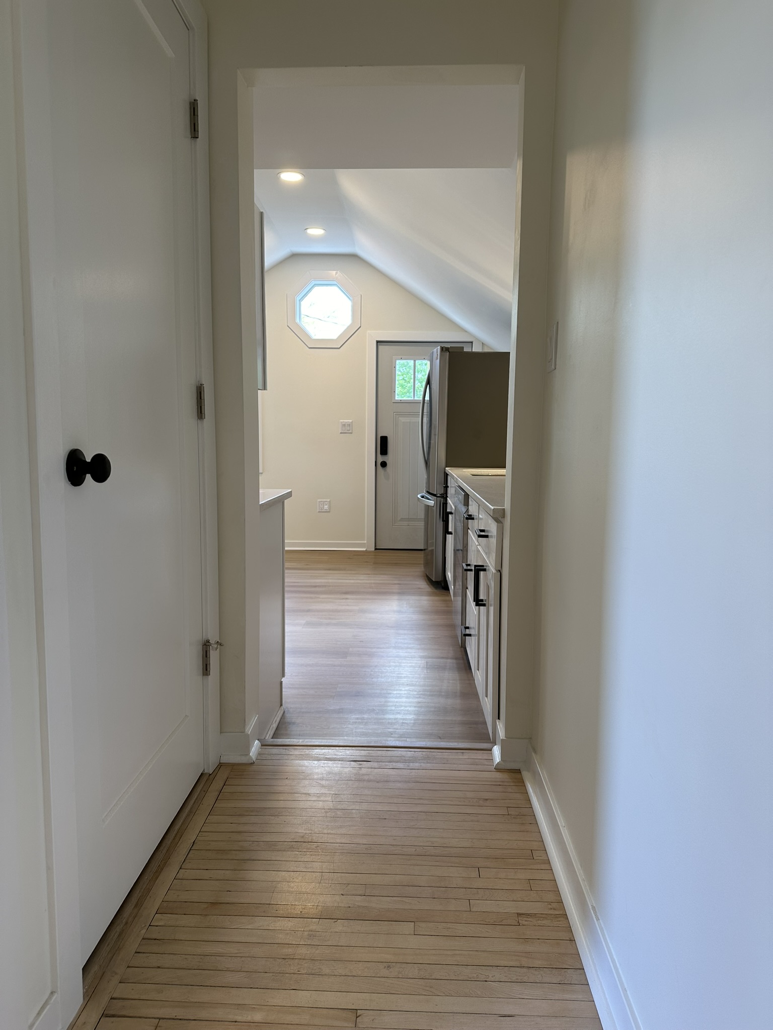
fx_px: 715
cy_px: 515
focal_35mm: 24
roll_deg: -1.0
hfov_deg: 56.8
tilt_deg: -5.9
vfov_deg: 71.6
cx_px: 386
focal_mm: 6.86
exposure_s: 1/62
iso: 64
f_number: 1.78
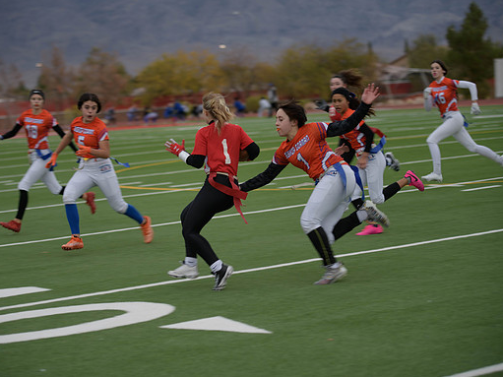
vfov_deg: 13.8
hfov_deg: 18.4
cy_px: 188
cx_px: 226
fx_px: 1554
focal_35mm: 107
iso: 200
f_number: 2.8
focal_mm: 98
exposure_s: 1/200
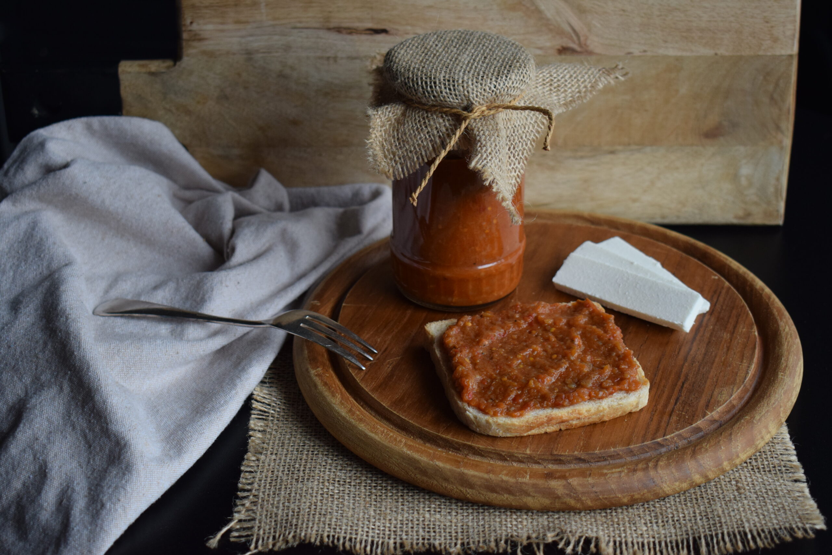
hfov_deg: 33.4
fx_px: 1387
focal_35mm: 60
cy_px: 278
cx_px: 416
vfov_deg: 22.6
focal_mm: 40
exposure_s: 1/125
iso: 640
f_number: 5
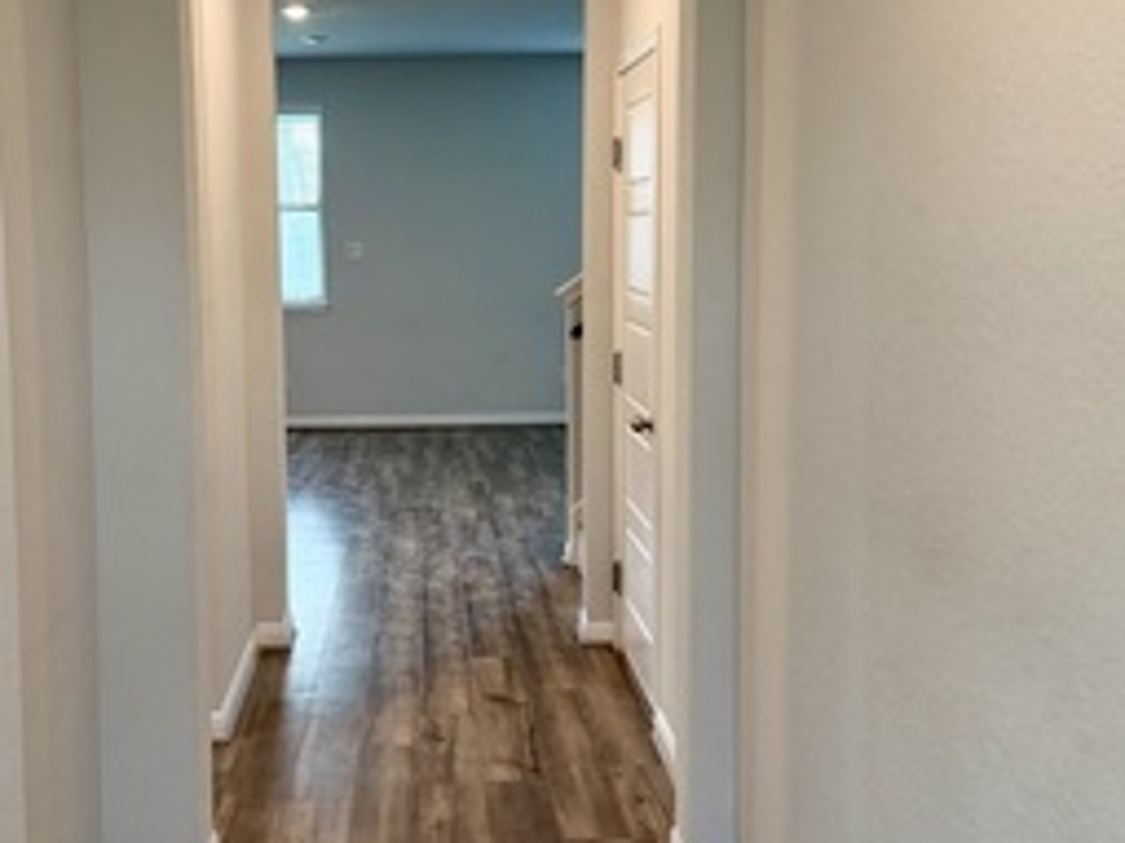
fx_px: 1527
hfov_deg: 40.2
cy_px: 380
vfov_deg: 30.8
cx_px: 426
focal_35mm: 47
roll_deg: +0.4
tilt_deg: -6.2
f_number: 1.78
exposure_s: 1/120
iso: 200
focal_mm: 6.76
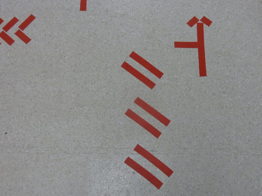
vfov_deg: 30.2
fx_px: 363
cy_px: 98
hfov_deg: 39.7
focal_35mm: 48
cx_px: 131
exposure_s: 1/30
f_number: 3.3
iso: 125
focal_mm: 4.4
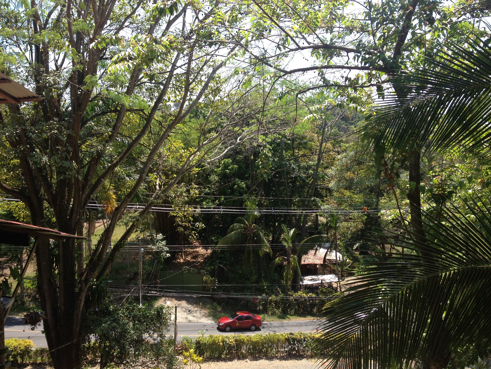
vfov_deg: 40.7
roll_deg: +0.7
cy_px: 184
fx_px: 496
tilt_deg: -9.5
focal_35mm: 35
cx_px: 246
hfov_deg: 52.6
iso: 50
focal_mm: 4.28
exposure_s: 1/635
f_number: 2.4
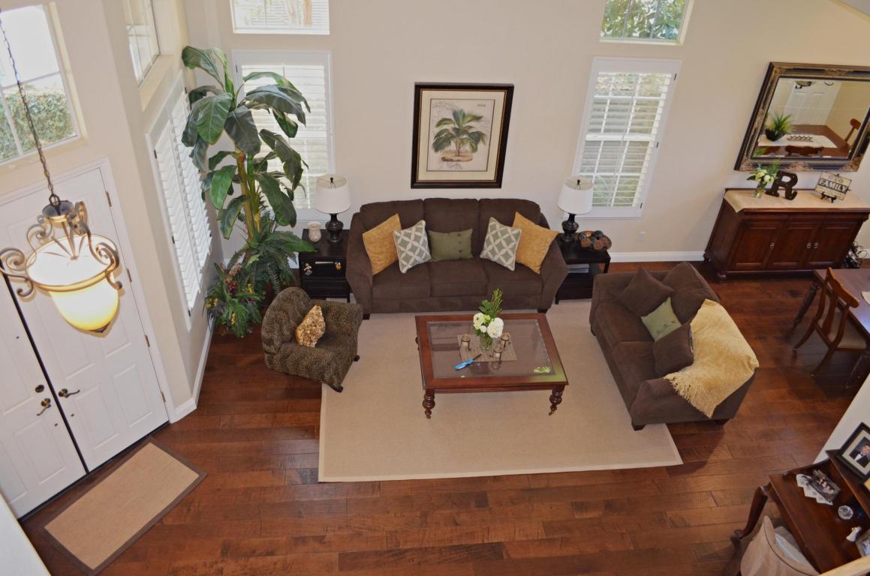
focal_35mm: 27
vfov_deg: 47.7
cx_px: 435
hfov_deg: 67.5
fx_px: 651
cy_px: 288
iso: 720
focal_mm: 18
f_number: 3.5
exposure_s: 1/30
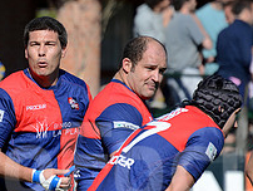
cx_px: 8
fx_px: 6059
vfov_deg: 1.8
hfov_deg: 2.4
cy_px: 160
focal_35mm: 828
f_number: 5.6
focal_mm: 300
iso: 320
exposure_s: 1/1250
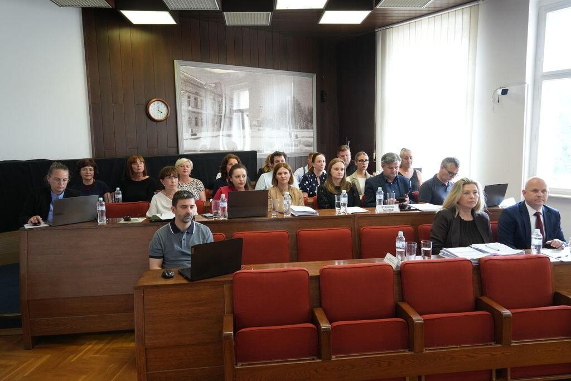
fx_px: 397
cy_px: 190
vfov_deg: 51.3
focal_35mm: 25
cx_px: 286
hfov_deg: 71.5
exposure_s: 1/30
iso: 2000
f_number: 8
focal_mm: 25
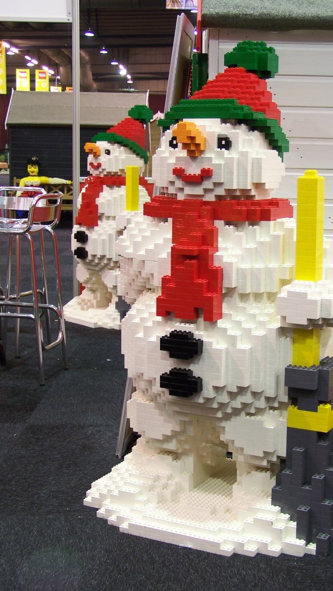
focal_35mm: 56
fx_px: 878
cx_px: 220
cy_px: 294
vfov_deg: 37.2
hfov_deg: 21.4
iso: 80
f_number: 3
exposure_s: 1/3
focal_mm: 8.5
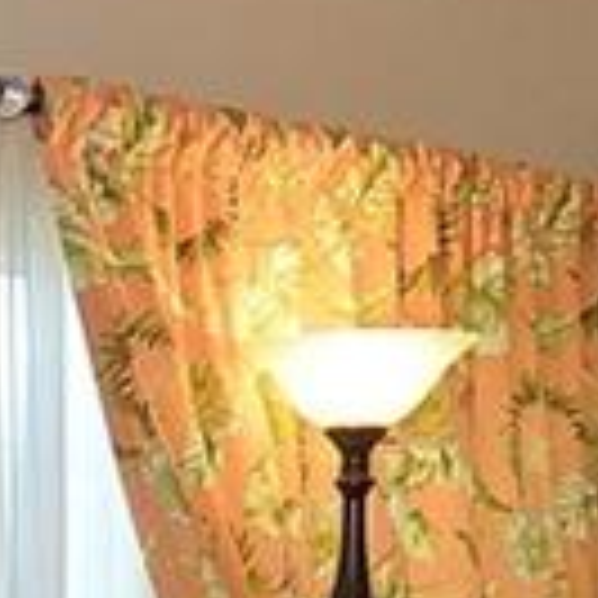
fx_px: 2990
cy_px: 1034
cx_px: -549
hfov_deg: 10.6
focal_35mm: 153
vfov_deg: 10.8
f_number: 7.1
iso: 400
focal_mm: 10
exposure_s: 1/25
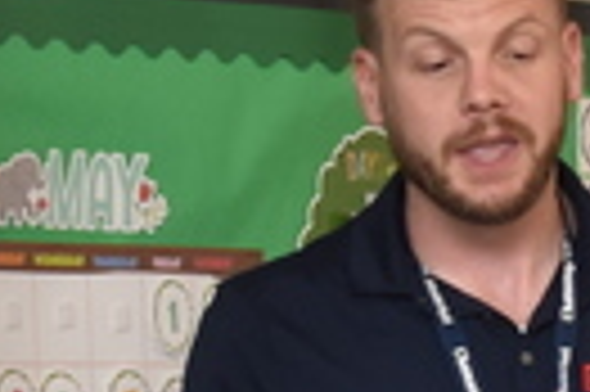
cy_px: 755
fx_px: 6547
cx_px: 743
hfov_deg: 5.1
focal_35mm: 400
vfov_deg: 3.4
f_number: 4.5
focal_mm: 34
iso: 500
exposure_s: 1/125
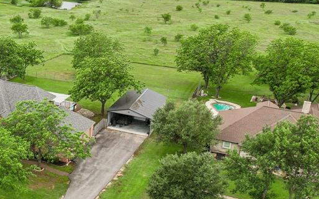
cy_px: 97
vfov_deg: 28.6
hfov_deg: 40.8
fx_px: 391
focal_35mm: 45
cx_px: 29
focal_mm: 8.4
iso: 100
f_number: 2.8
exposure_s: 1/250
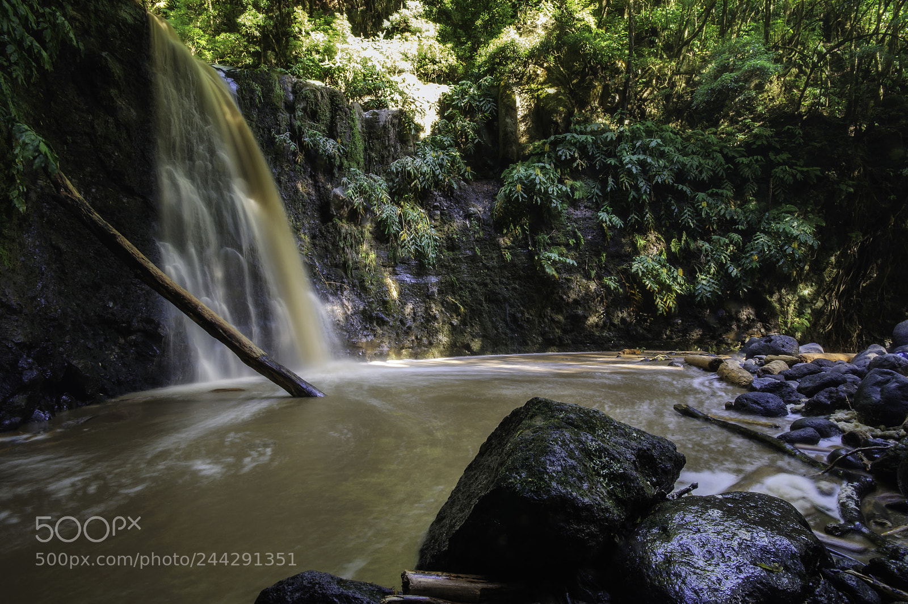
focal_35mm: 15
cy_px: 302
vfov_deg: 77.2
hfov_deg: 100.5
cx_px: 454
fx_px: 378
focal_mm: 10
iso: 100
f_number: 22
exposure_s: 3
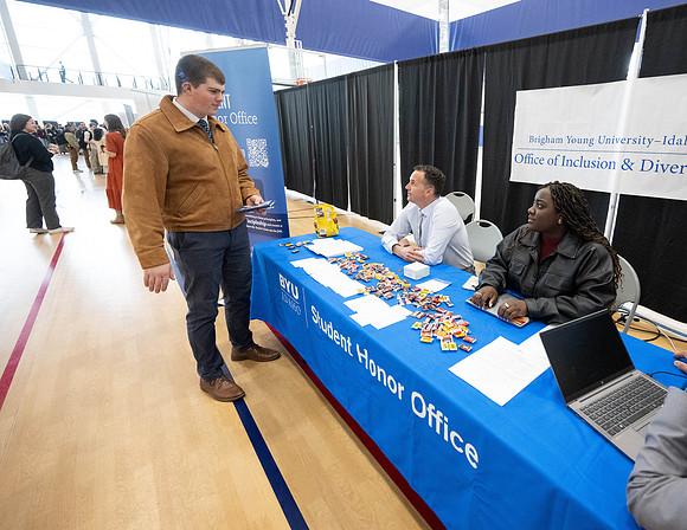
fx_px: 345
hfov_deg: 87.3
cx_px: 444
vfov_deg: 74.8
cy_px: 234
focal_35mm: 17
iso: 5000
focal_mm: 14
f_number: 4
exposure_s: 1/320
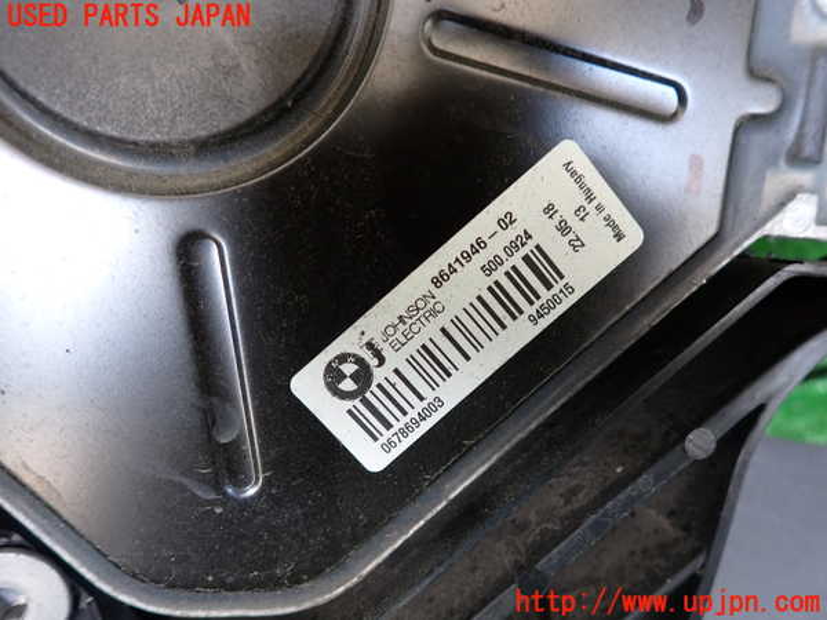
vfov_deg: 54.9
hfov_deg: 69.4
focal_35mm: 25
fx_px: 597
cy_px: 310
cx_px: 414
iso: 200
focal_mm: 4.5
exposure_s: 1/40
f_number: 2
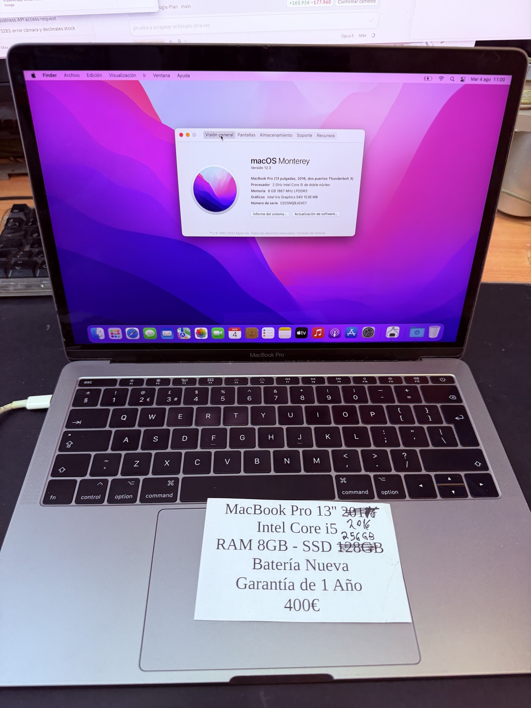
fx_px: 491
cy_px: 354
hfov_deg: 56.8
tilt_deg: -45.2
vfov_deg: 71.6
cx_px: 266
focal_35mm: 24
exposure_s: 1/100
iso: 125
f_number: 1.78
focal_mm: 6.76
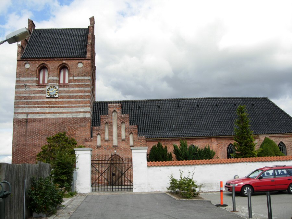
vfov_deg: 39.7
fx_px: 304
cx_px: 146
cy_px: 110
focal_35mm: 36
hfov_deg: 51.4
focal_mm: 7.5
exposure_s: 1/287
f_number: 5.4
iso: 50
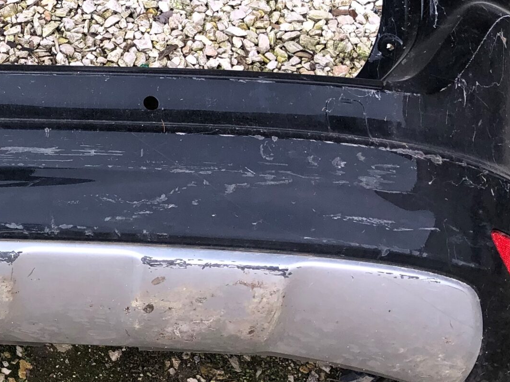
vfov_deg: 21.9
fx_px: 987
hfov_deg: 26.5
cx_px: -59
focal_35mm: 67
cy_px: 180
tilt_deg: -53.0
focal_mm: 4
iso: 20
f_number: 1.8
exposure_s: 1/1043
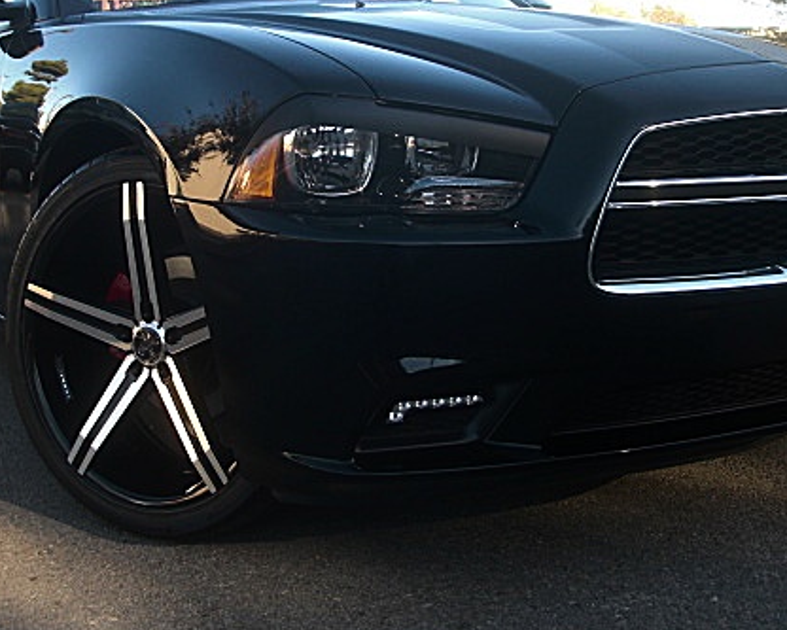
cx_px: 373
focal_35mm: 54
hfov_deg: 34.7
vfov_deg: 28.0
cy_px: 227
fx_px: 1258
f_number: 2.8
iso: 50
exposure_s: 1/125
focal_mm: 6.3
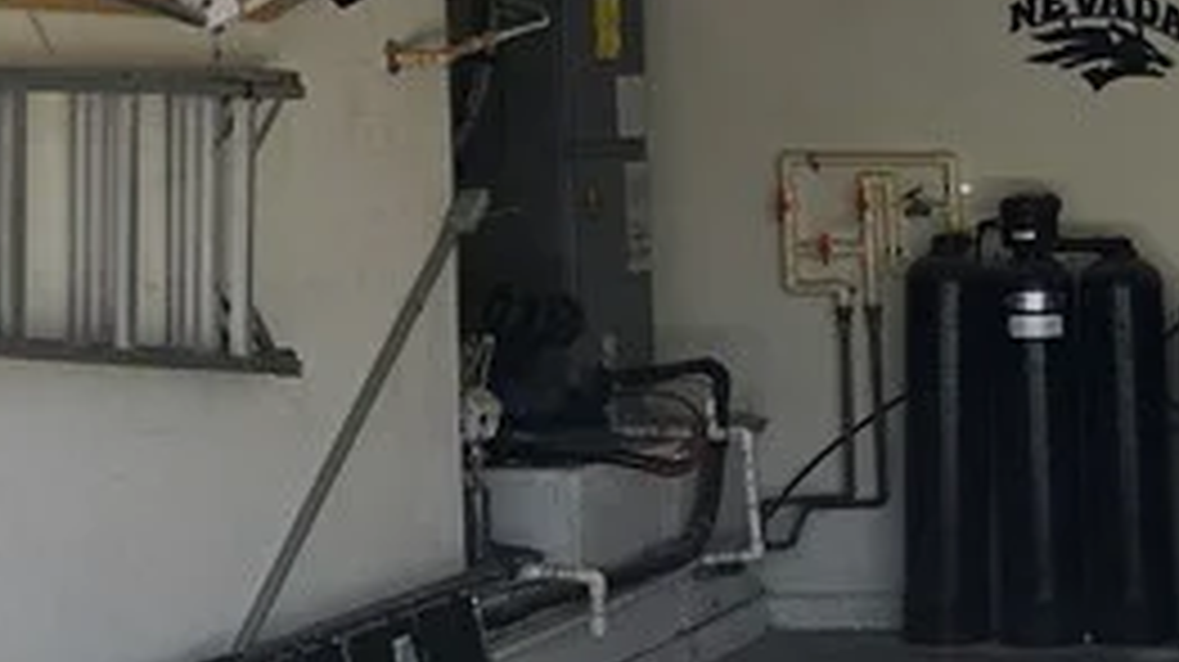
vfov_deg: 12.3
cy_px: 450
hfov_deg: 18.0
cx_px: 2043
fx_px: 3062
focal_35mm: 98
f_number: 1.8
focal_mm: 5.54
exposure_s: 1/960
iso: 25
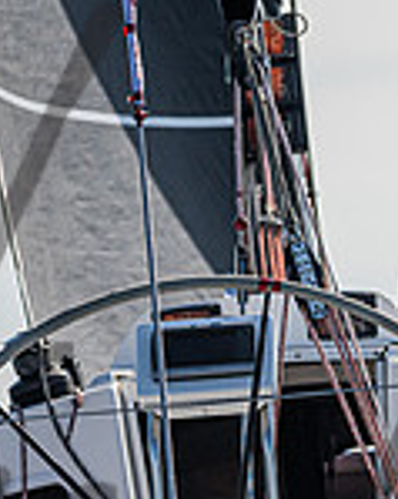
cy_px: 483
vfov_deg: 3.4
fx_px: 8401
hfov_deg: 2.7
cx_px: 641
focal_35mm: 570
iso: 400
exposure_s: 1/5000
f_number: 4.8
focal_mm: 145
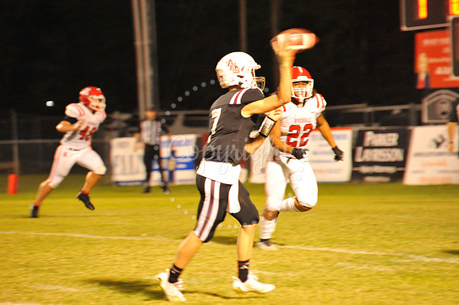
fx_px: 2548
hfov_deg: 10.3
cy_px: 152
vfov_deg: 6.9
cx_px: 230
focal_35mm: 200
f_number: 5
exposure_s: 1/160
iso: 5000
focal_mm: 200
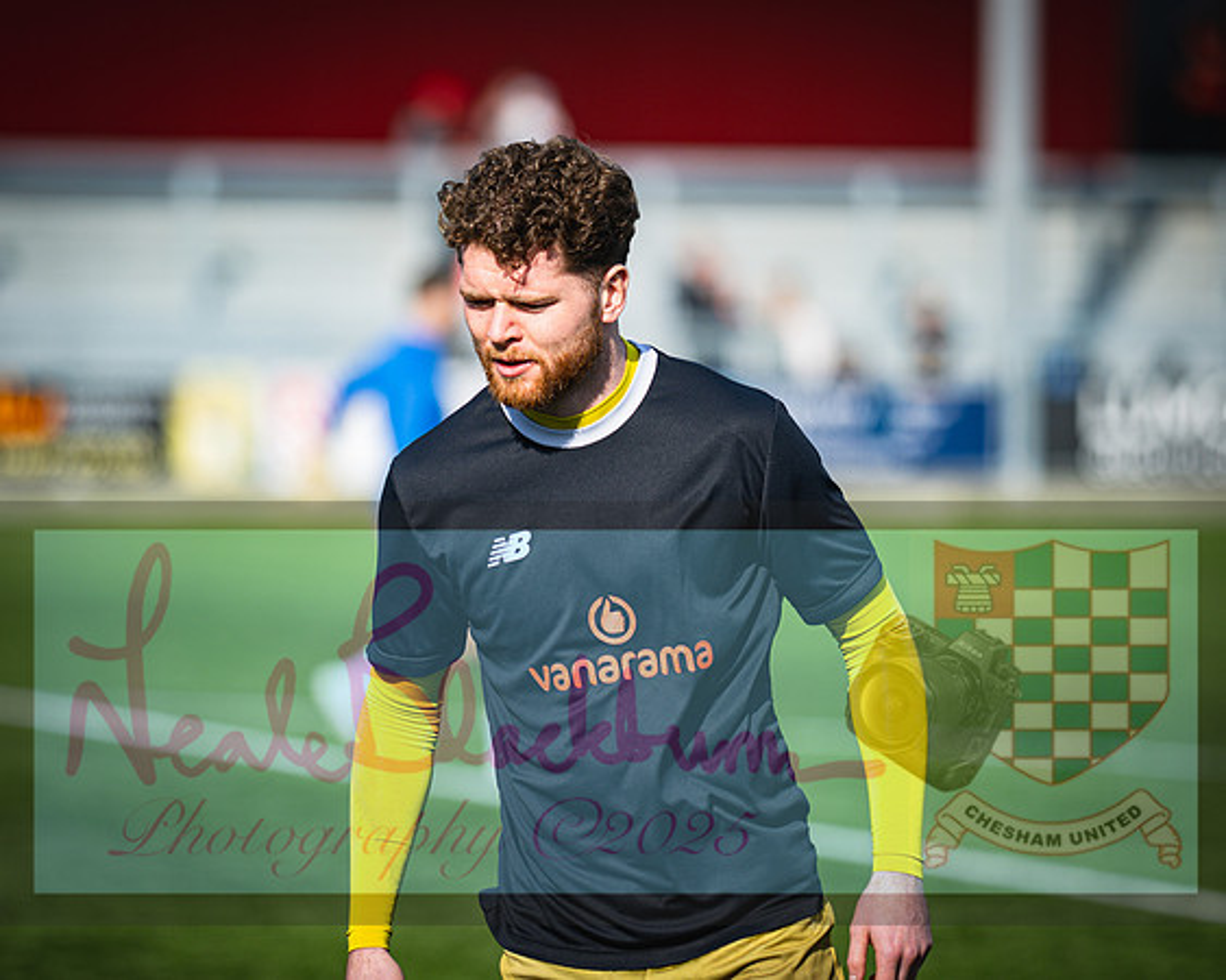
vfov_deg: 6.8
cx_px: 528
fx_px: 8261
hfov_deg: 8.5
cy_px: 490
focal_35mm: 228
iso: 80
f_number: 1.8
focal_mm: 135
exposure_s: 1/3200
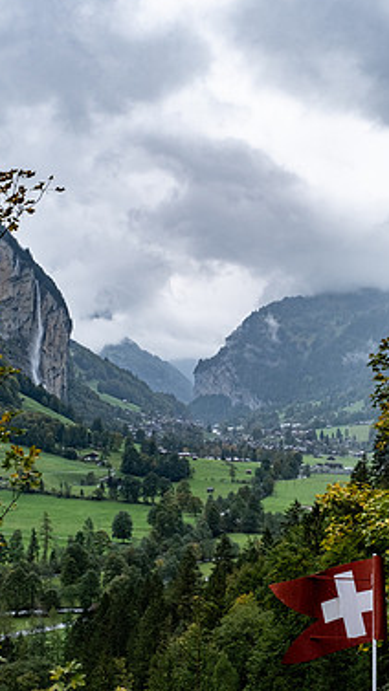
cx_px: 189
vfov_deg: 34.9
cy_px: 341
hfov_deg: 20.0
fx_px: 1100
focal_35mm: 60
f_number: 5.6
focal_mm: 32.1
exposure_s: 1/400
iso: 320
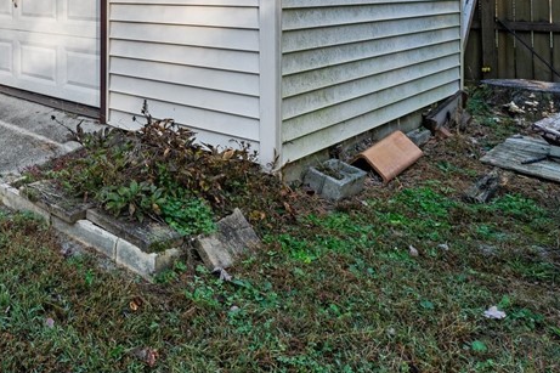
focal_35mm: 33
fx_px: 513
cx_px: 9
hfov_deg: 48.0
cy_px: -16
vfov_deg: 35.4
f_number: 7.1
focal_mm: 14
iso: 1000
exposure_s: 1/200
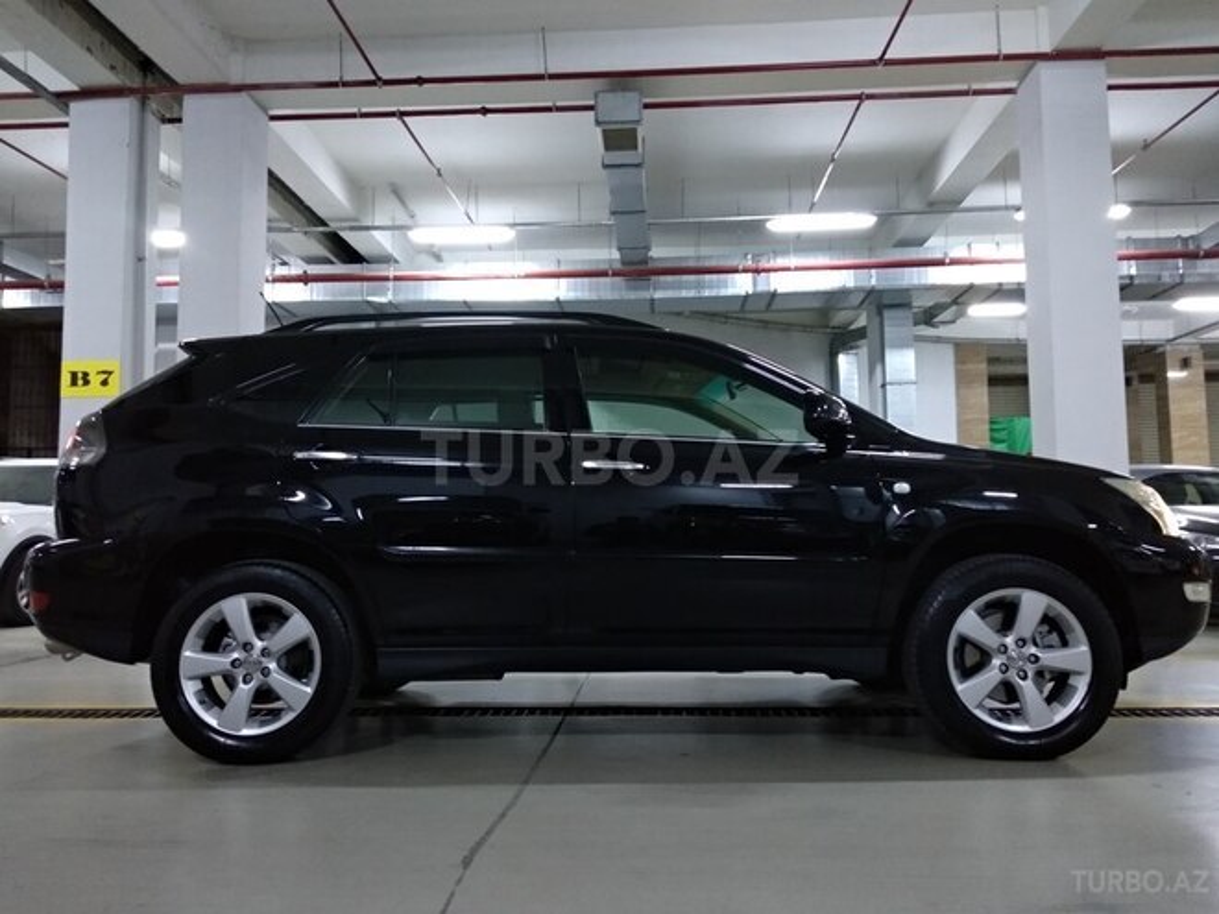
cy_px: 457
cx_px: 610
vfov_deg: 53.1
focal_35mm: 26
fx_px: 916
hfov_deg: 67.3
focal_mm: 3.81
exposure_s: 1/17
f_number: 2.2
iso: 1600
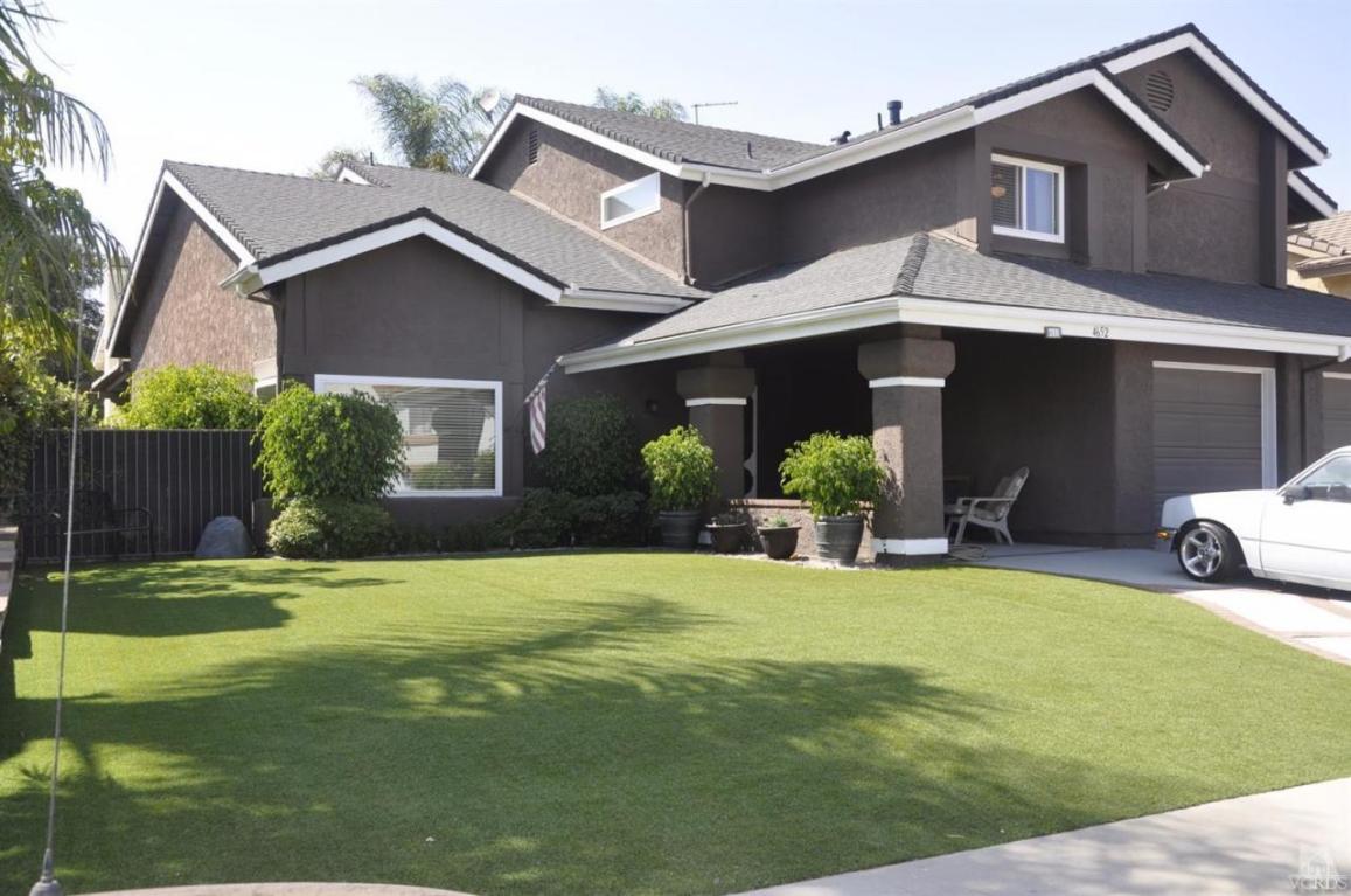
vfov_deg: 36.7
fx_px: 1349
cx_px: 676
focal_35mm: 36
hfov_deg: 53.2
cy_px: 448
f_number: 9
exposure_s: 1/200
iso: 200
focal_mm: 24
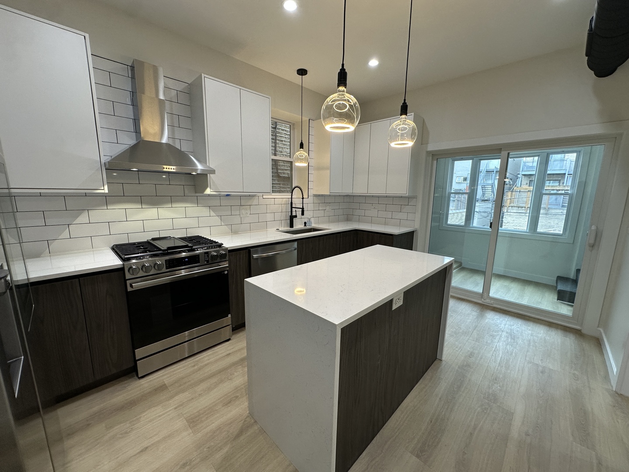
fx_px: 254
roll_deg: -0.4
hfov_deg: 102.1
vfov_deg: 85.7
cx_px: 314
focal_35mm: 14
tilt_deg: -9.5
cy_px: 236
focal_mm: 2.22
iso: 160
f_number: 2.2
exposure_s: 1/120
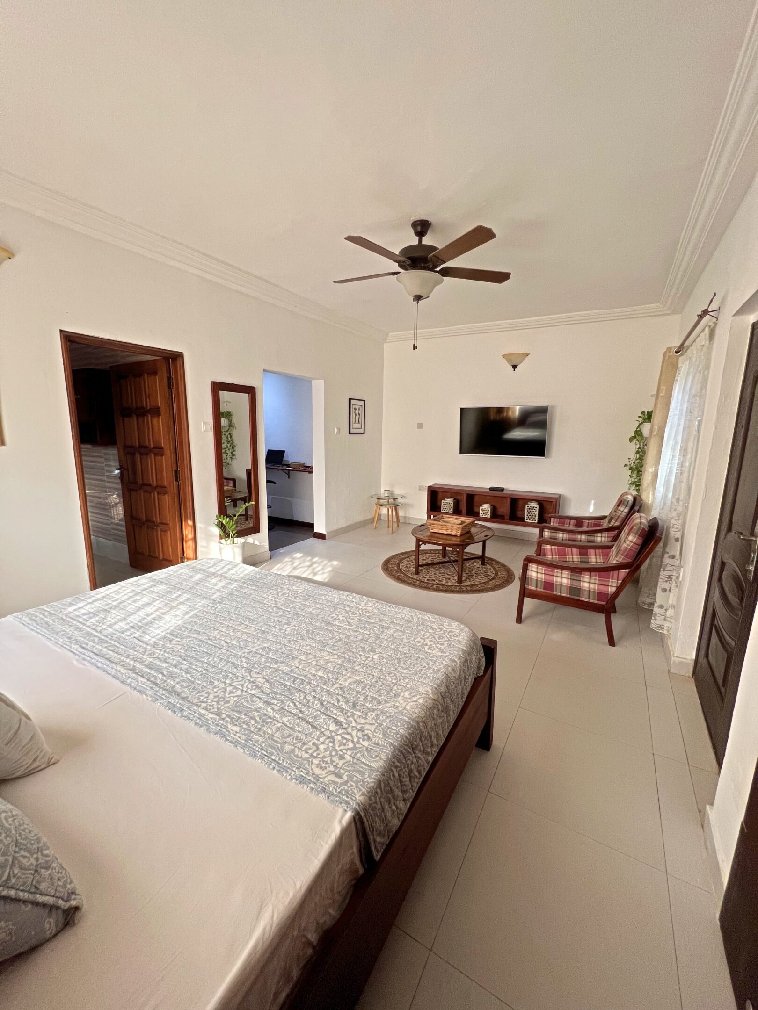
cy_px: 505
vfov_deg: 106.2
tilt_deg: -9.9
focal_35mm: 13
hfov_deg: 89.9
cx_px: 379
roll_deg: -0.7
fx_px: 380
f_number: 1.8
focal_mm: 1.57
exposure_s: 1/99
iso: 160
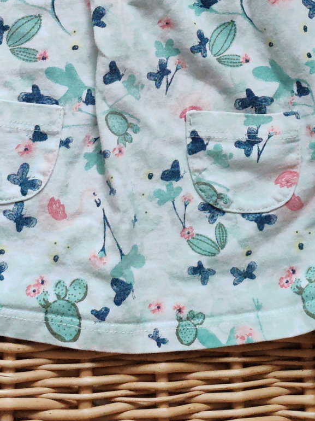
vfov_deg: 16.7
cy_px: 20
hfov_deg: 12.7
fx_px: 1408
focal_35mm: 116
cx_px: 111
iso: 2000
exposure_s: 1/100
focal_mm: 6.12
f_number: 1.9
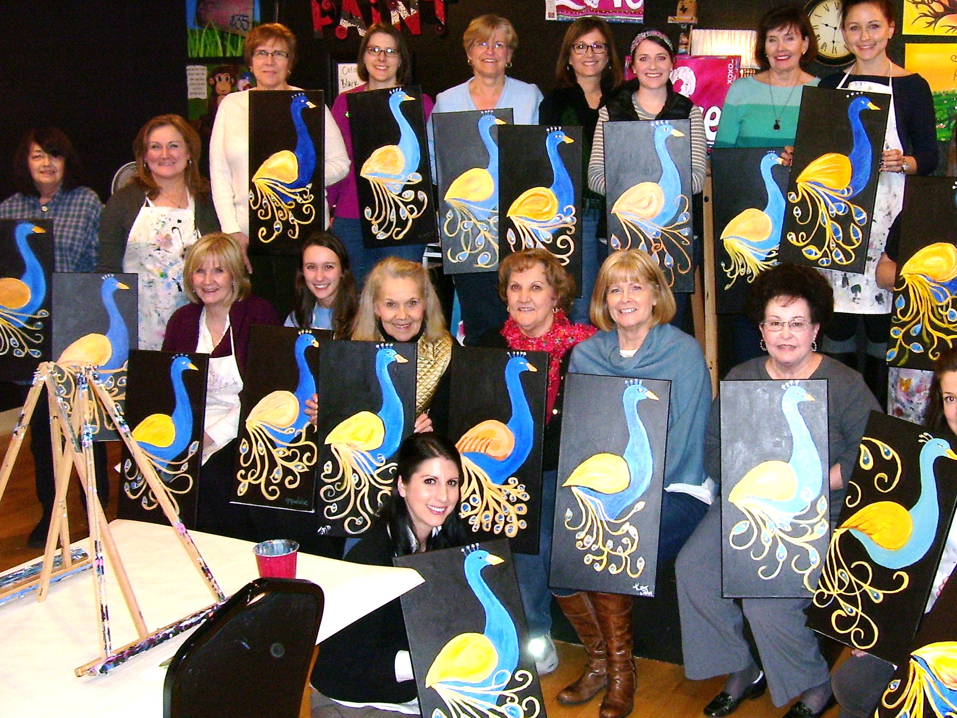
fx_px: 1244
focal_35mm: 45
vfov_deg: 32.1
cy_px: 303
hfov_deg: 41.6
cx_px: 624
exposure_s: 1/60
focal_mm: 5.6
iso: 80
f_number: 2.7
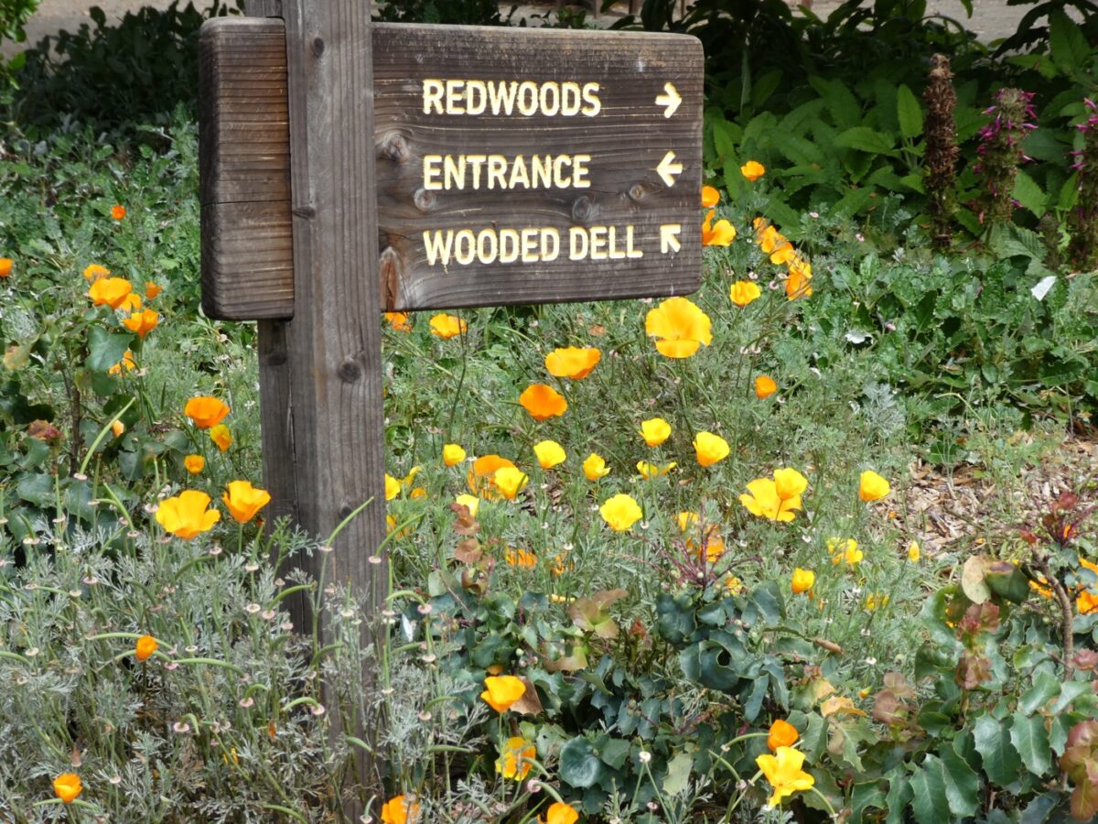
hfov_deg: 21.8
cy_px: 412
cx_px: 549
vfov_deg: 16.4
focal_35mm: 90
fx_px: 2855
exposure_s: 1/200
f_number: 4.9
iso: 80
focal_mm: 16.1
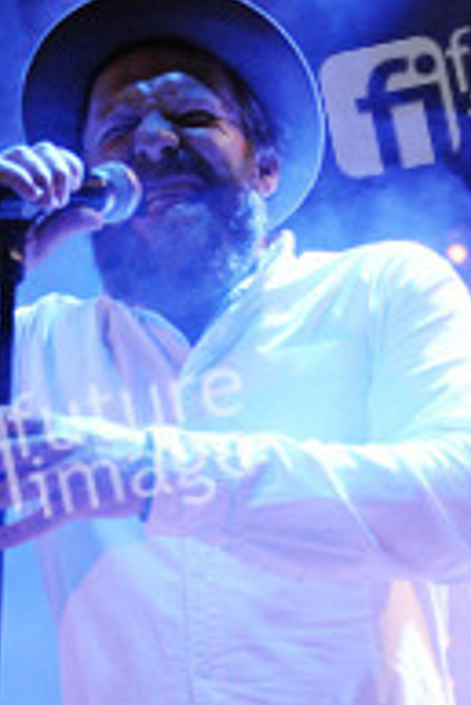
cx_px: 177
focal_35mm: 87
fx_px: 1704
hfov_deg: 15.7
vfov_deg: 22.8
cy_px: 639
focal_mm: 42
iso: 6400
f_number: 2.8
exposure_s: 1/160
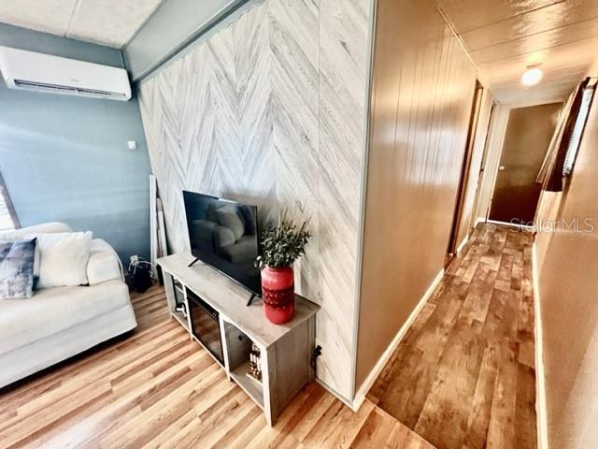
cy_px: 224
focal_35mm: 13
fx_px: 225
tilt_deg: -17.7
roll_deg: +1.5
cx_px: 299
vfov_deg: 89.9
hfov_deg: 106.2
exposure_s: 1/60
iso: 400
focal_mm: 1.57
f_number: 1.8
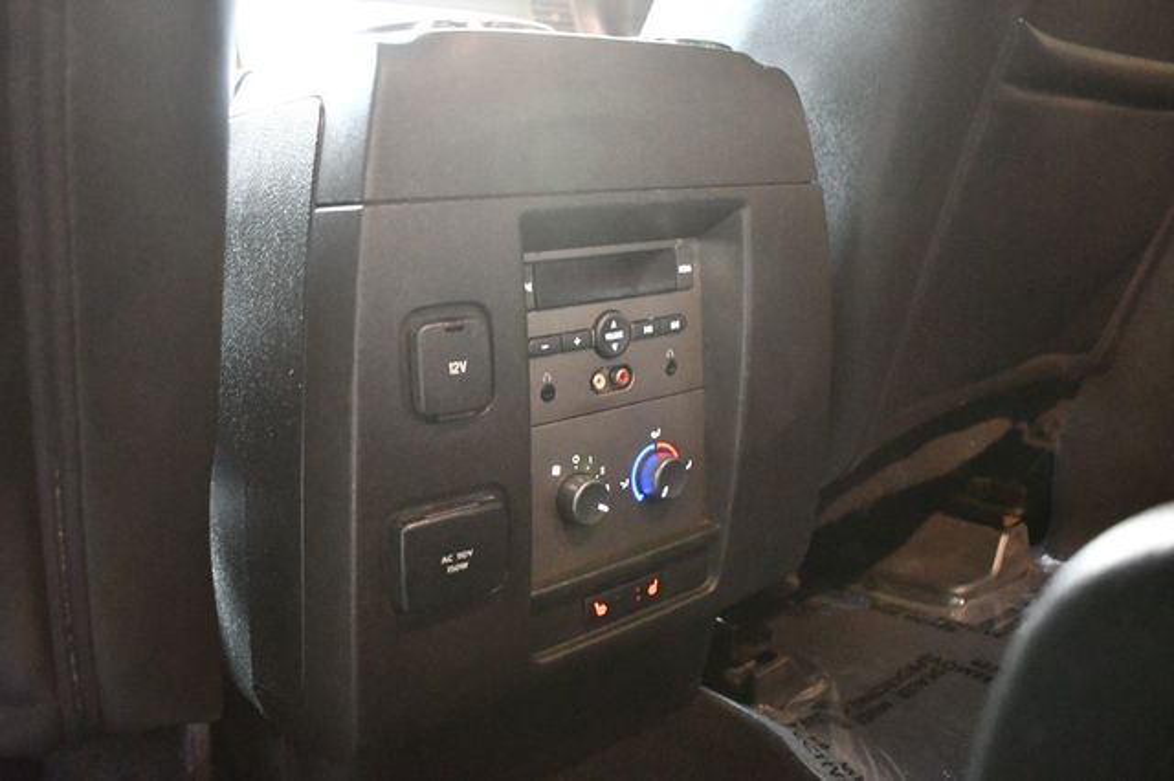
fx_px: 978
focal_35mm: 30
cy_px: 390
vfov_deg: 43.6
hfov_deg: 62.0
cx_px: 587
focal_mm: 20
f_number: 3.5
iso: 12800
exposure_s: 1/15
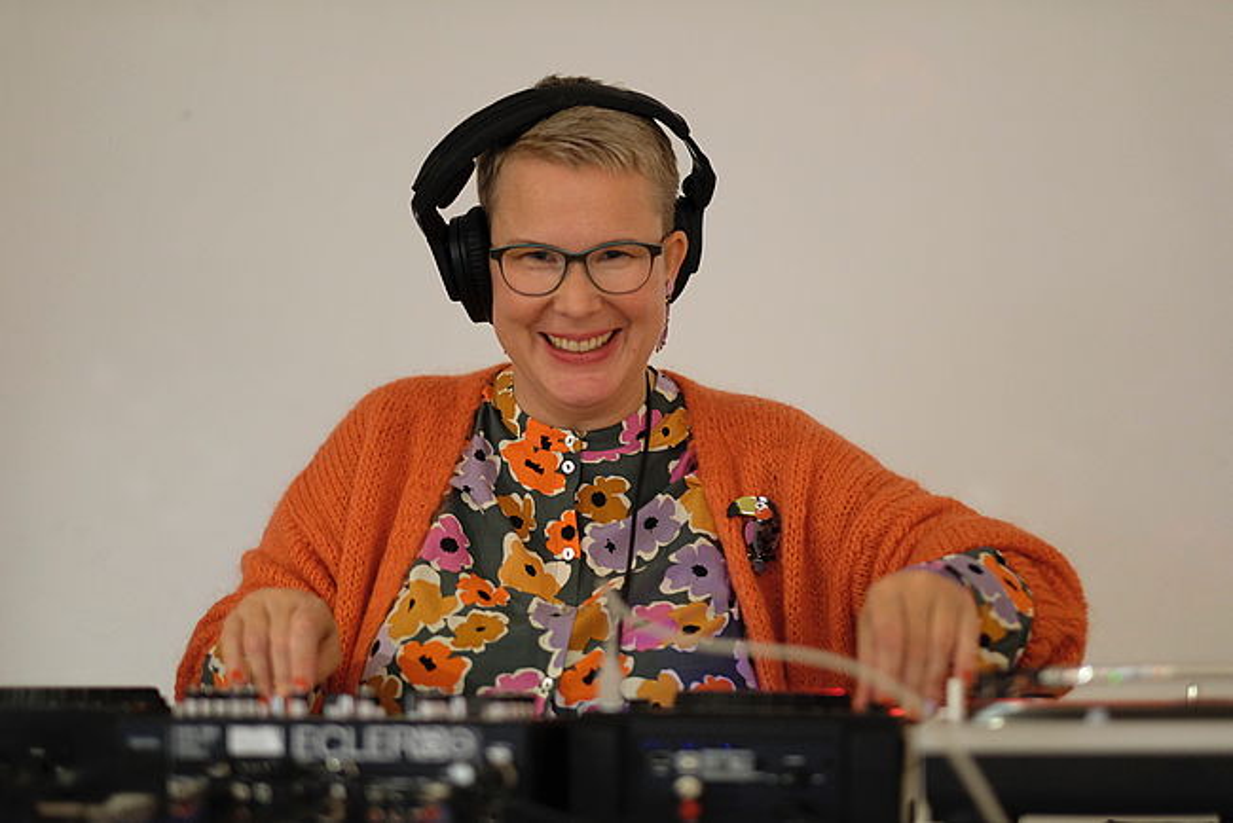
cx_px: 616
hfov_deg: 24.2
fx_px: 2878
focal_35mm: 84
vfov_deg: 16.3
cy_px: 412
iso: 1600
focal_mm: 56
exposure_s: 1/60
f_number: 1.2
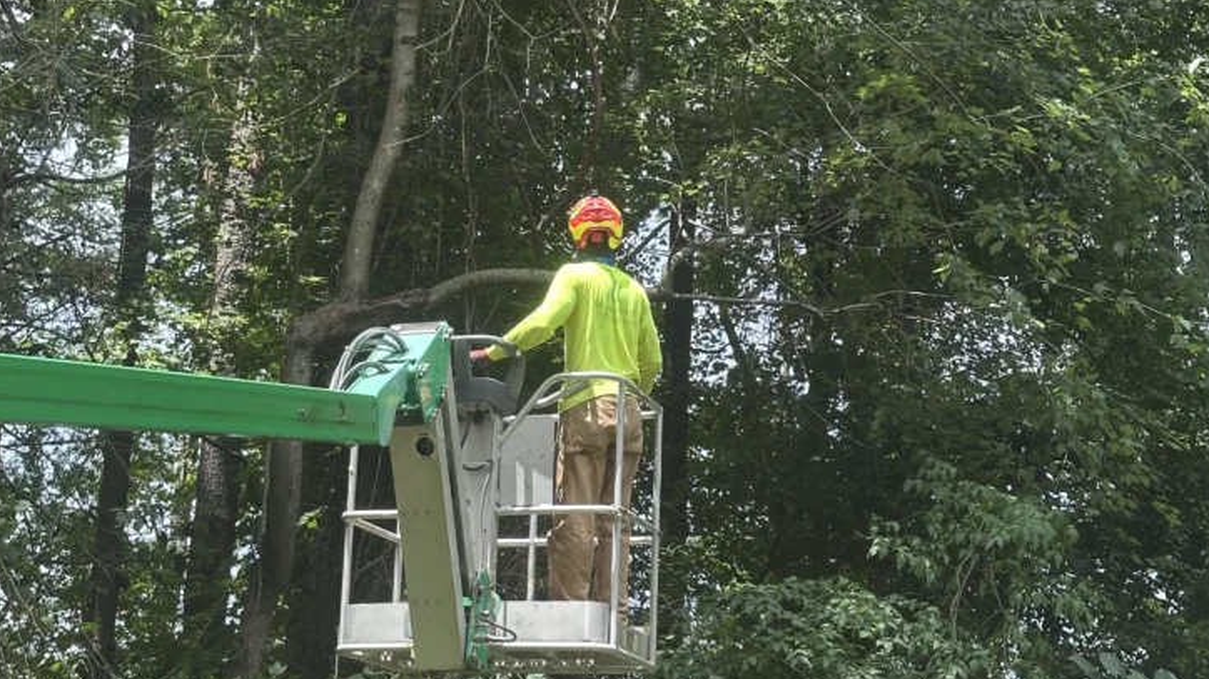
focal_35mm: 74
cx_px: 583
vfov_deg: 16.3
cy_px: 369
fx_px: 2372
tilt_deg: +17.6
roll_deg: -2.2
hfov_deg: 28.6
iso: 64
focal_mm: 6.86
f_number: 1.78
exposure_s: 1/740
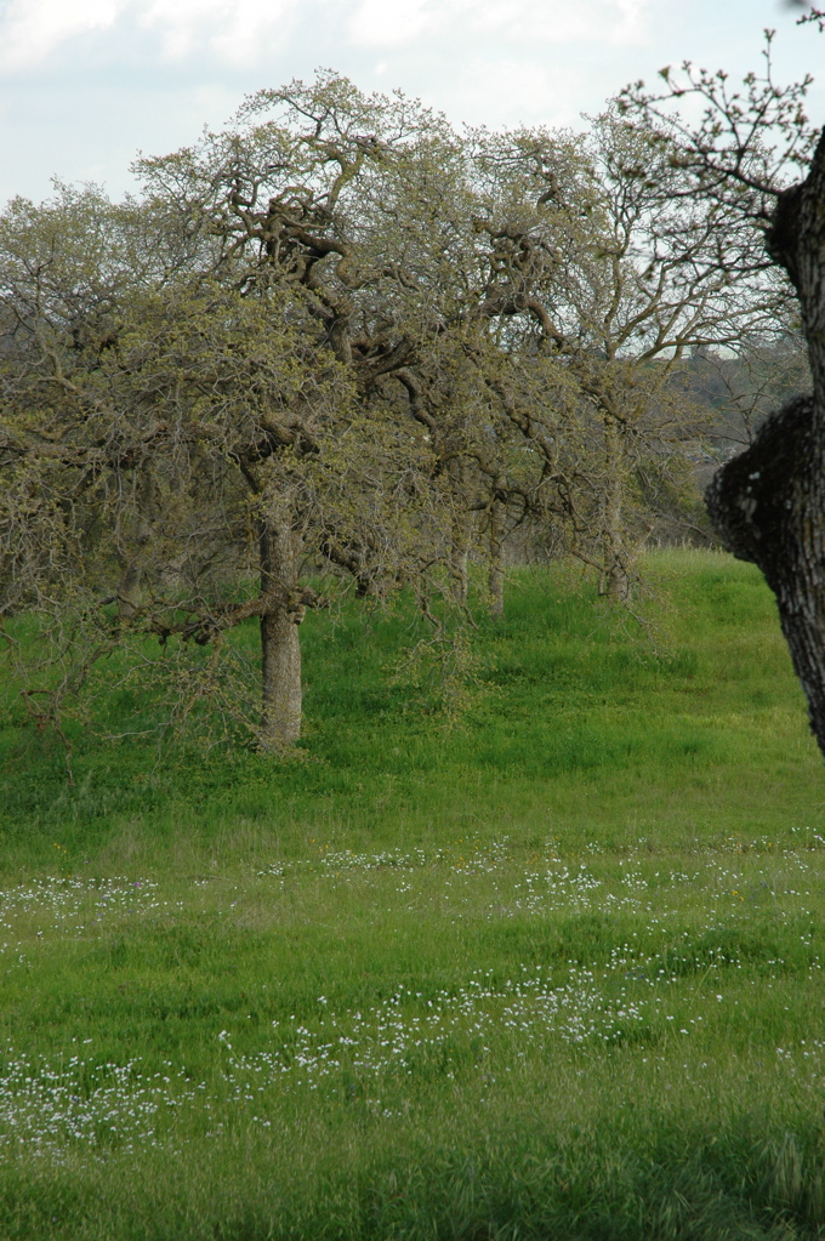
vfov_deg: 19.5
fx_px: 3616
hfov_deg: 13.0
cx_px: 412
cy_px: 620
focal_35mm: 105
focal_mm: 70
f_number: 7.1
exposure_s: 1/200
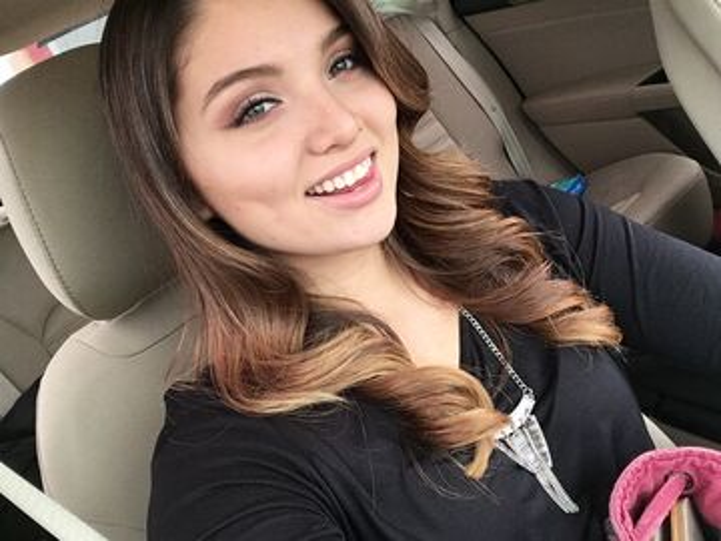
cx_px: 360
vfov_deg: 45.4
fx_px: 646
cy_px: 270
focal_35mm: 31
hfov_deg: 58.4
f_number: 2.4
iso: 50
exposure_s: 1/120
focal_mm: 2.15
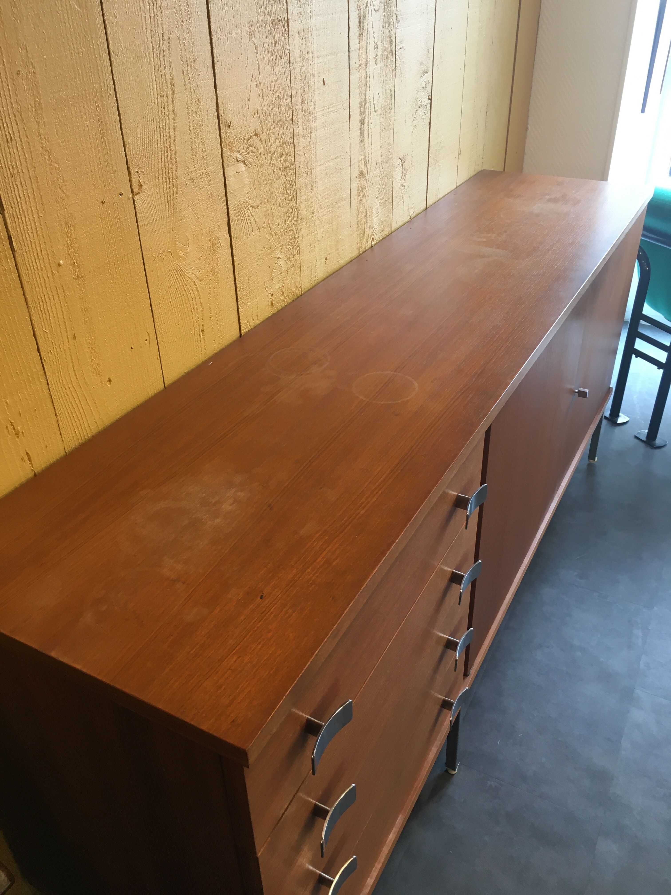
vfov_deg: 61.7
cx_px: 336
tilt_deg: -32.8
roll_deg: -0.4
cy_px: 448
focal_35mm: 29
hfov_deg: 48.2
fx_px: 750
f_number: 2.2
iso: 80
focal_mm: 4.15
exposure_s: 1/33
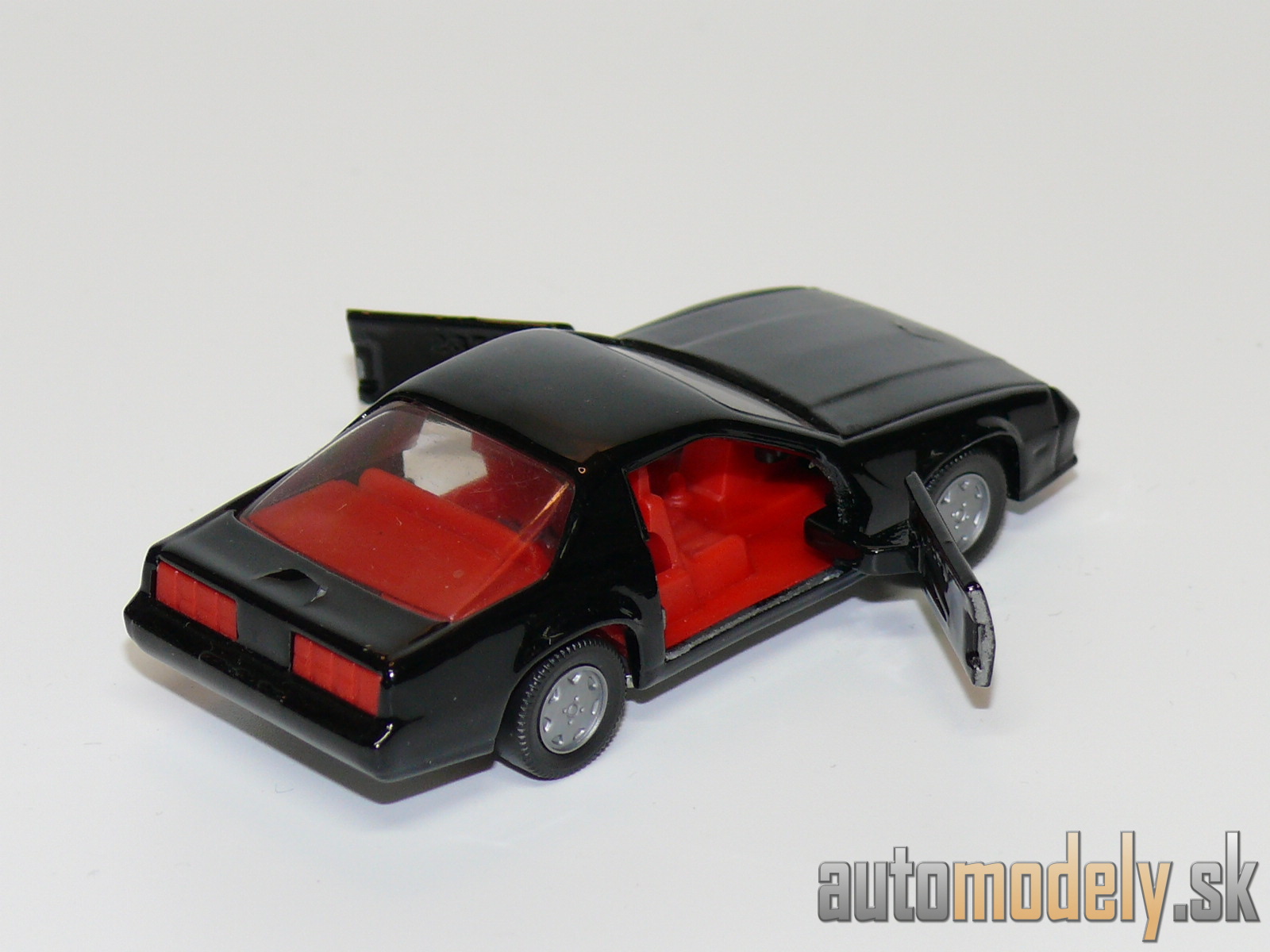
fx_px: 5100
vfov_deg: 10.7
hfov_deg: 14.2
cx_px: 635
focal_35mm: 139
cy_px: 476
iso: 100
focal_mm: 16.4
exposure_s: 1/30
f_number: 3.2
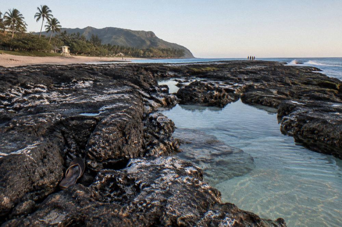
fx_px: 332
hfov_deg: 54.5
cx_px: 171
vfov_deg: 37.8
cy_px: 114
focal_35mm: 35
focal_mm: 35
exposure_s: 1/30
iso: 6400
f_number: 8
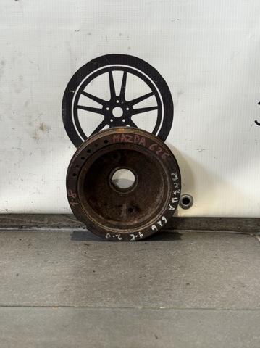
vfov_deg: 39.7
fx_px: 482
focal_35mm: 48
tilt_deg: -9.7
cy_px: 174
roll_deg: -0.9
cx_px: 130
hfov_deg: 30.2
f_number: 1.78
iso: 100
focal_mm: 6.76
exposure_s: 1/50
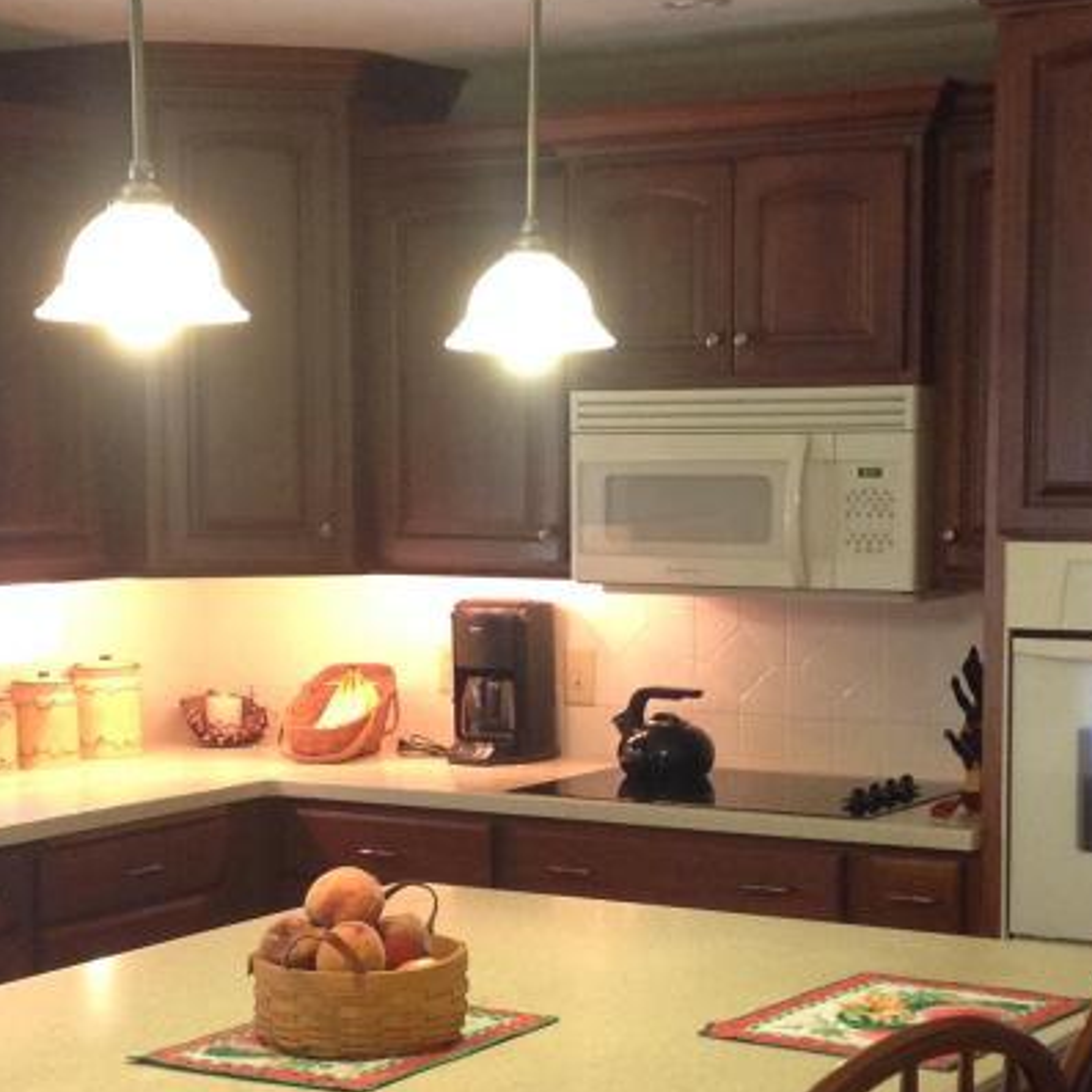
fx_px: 2855
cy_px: 707
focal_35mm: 80
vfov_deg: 21.6
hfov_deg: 21.7
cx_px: 523
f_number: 2.4
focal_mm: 4.28
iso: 160
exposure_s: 1/15
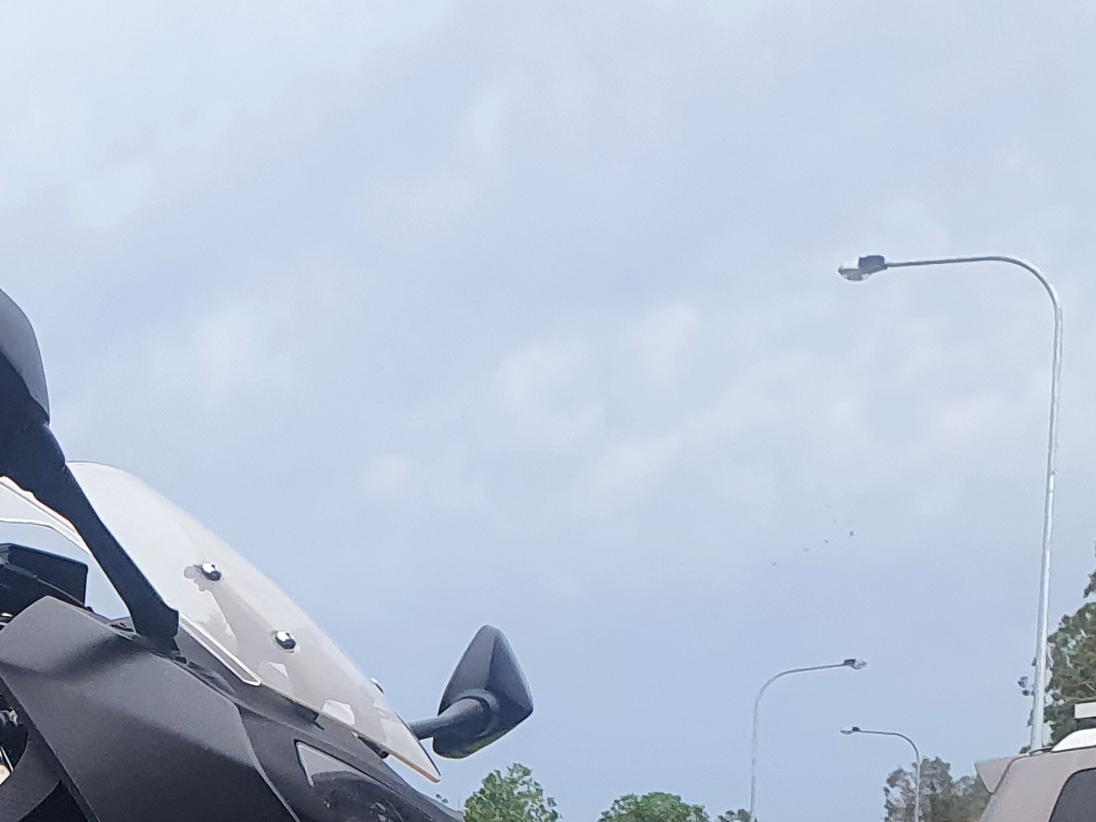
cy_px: 1297
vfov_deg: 15.7
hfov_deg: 21.2
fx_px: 2692
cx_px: -271
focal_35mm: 85
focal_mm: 4.32
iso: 160
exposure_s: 1/100
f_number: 2.4
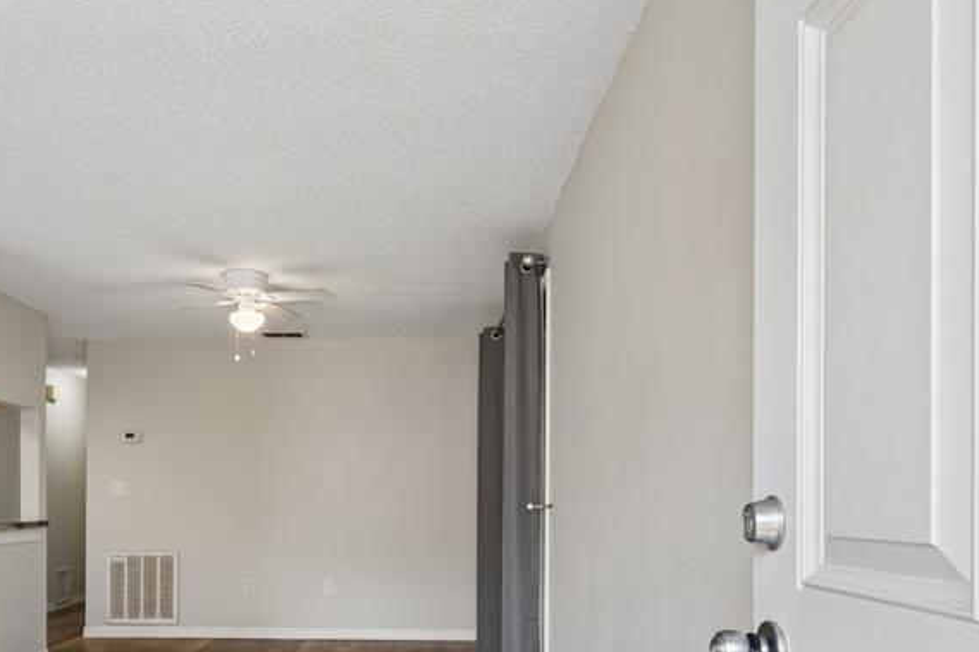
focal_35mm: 27
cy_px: 552
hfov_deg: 64.5
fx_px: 734
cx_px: 282
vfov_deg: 44.7
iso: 100
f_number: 7.1
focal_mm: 10
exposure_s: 1/25
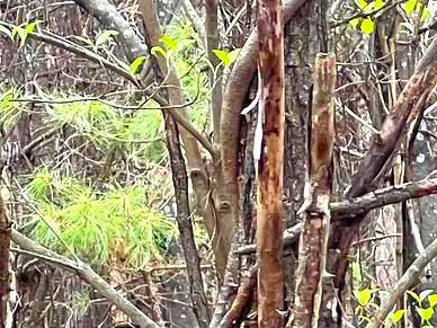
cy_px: 609
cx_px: 990
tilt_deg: -10.9
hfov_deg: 4.8
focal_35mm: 406
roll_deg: +1.2
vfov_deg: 3.6
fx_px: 5125
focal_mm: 9
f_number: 2.8
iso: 80
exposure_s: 1/99
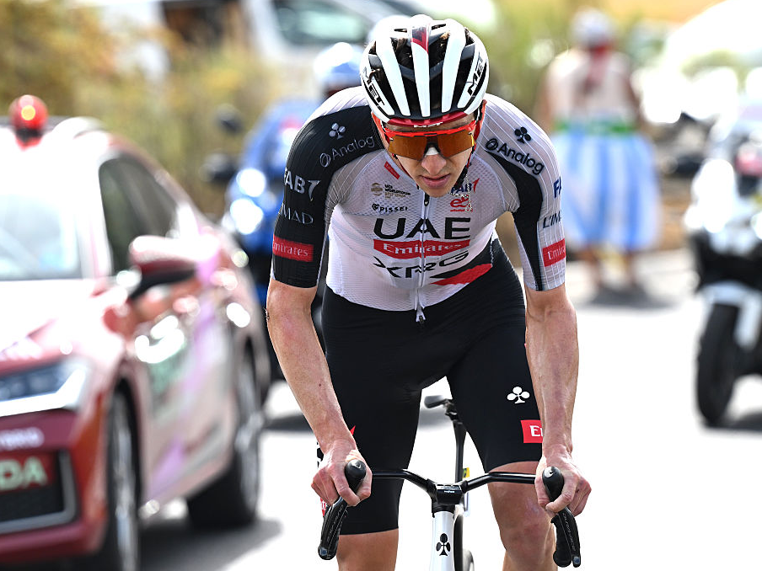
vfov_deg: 5.5
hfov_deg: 7.4
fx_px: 5921
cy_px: 286
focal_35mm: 269
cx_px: 410
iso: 250
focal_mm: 165
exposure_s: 1/1250
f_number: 3.5
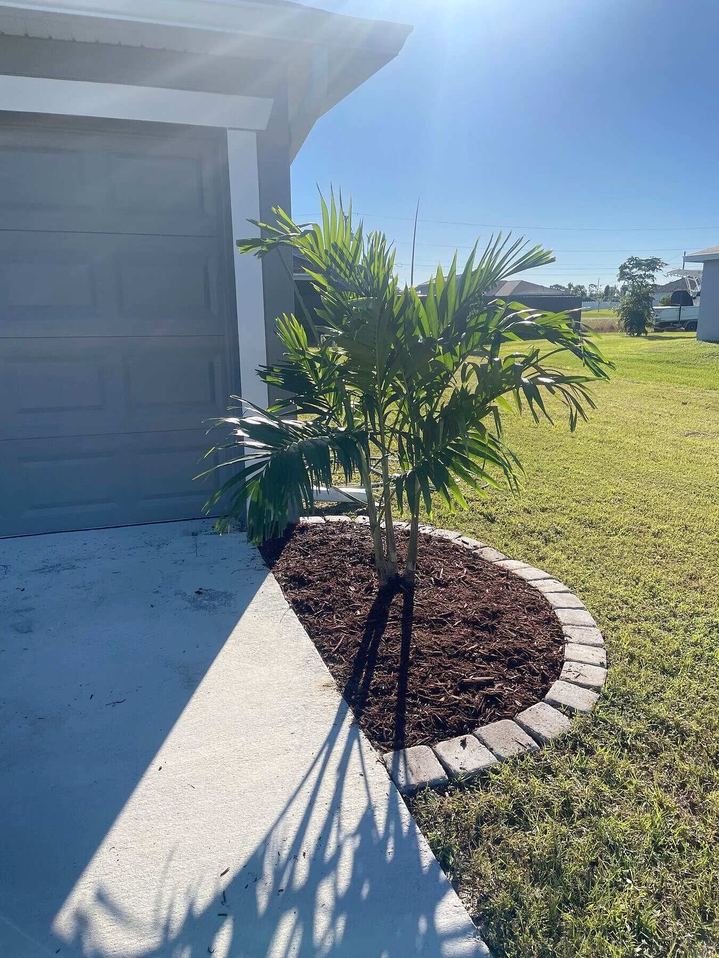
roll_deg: +0.4
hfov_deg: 53.1
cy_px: 479
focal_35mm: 26
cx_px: 360
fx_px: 720
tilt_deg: -13.5
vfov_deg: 67.3
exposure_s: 1/3731
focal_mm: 4.2
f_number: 1.6
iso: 32
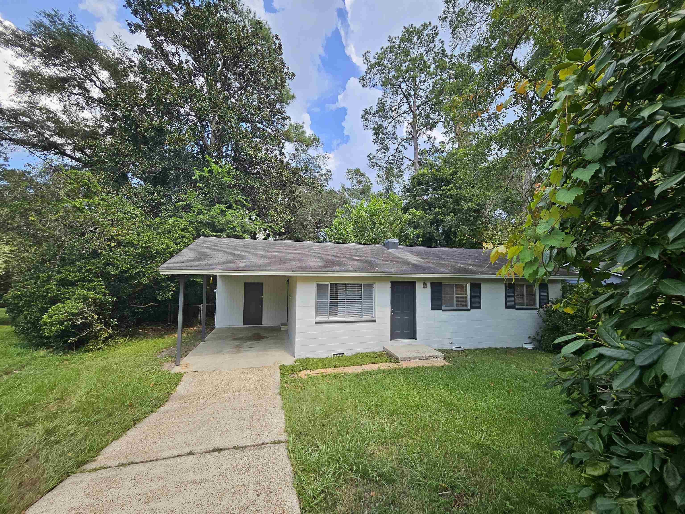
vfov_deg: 89.9
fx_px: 257
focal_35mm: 13
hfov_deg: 106.2
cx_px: 342
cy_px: 257
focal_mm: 1.74
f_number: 2.2
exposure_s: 1/263
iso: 32
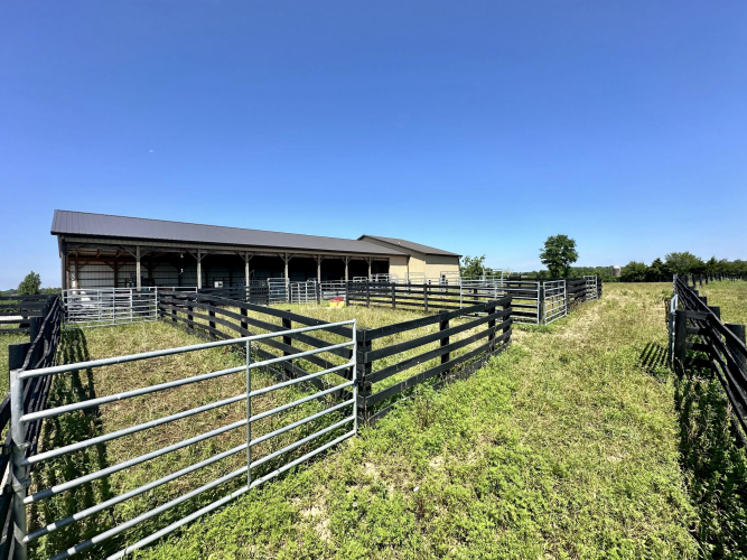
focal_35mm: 14
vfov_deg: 85.7
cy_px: 280
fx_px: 302
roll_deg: +1.9
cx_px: 374
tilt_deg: +0.9
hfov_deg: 102.1
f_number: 2.2
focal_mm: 2.22
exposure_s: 1/1473
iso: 40
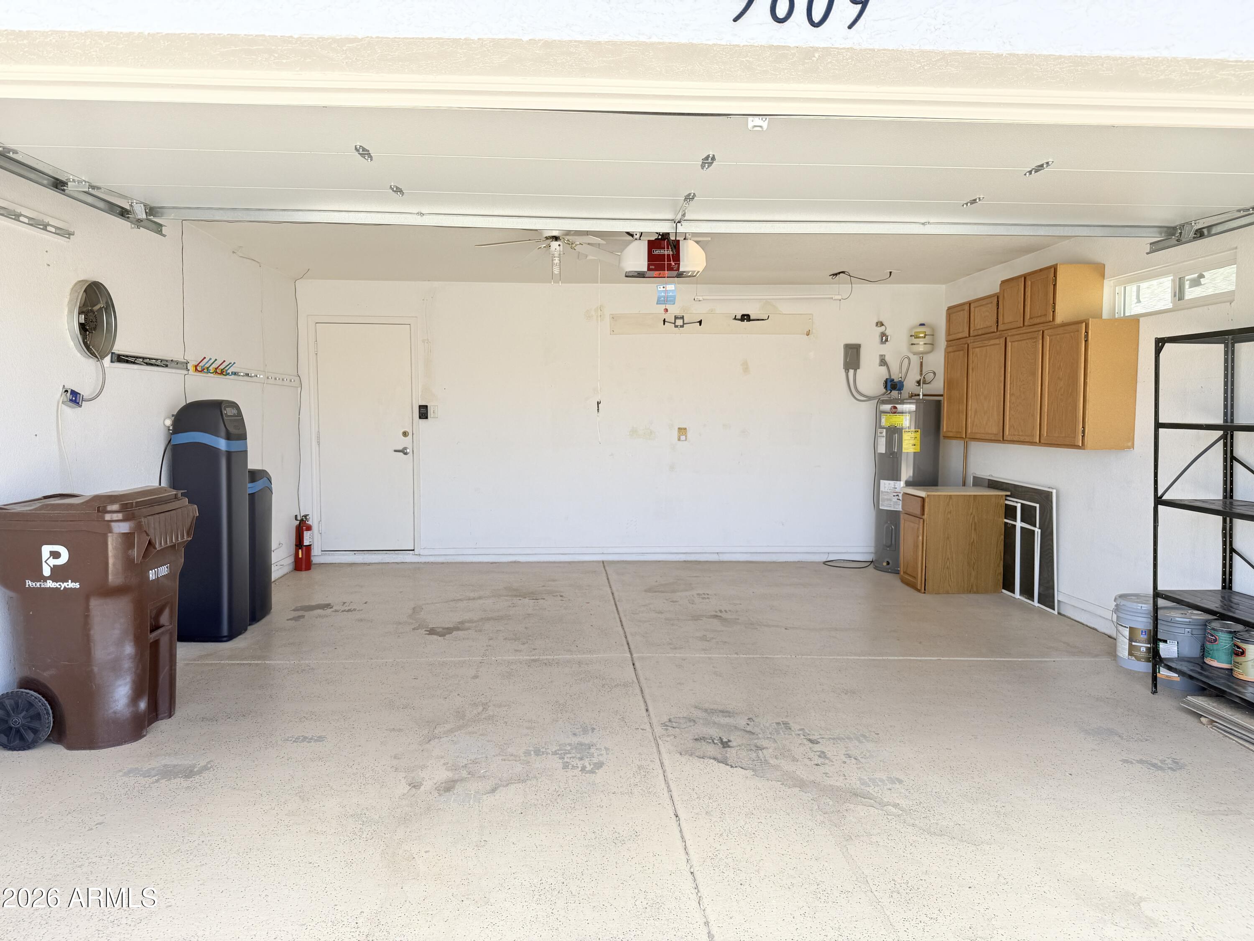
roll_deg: -0.4
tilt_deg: -3.1
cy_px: 470
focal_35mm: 24
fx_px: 869
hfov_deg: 71.6
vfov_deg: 56.8
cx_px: 627
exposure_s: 1/708
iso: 80
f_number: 1.78
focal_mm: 6.76
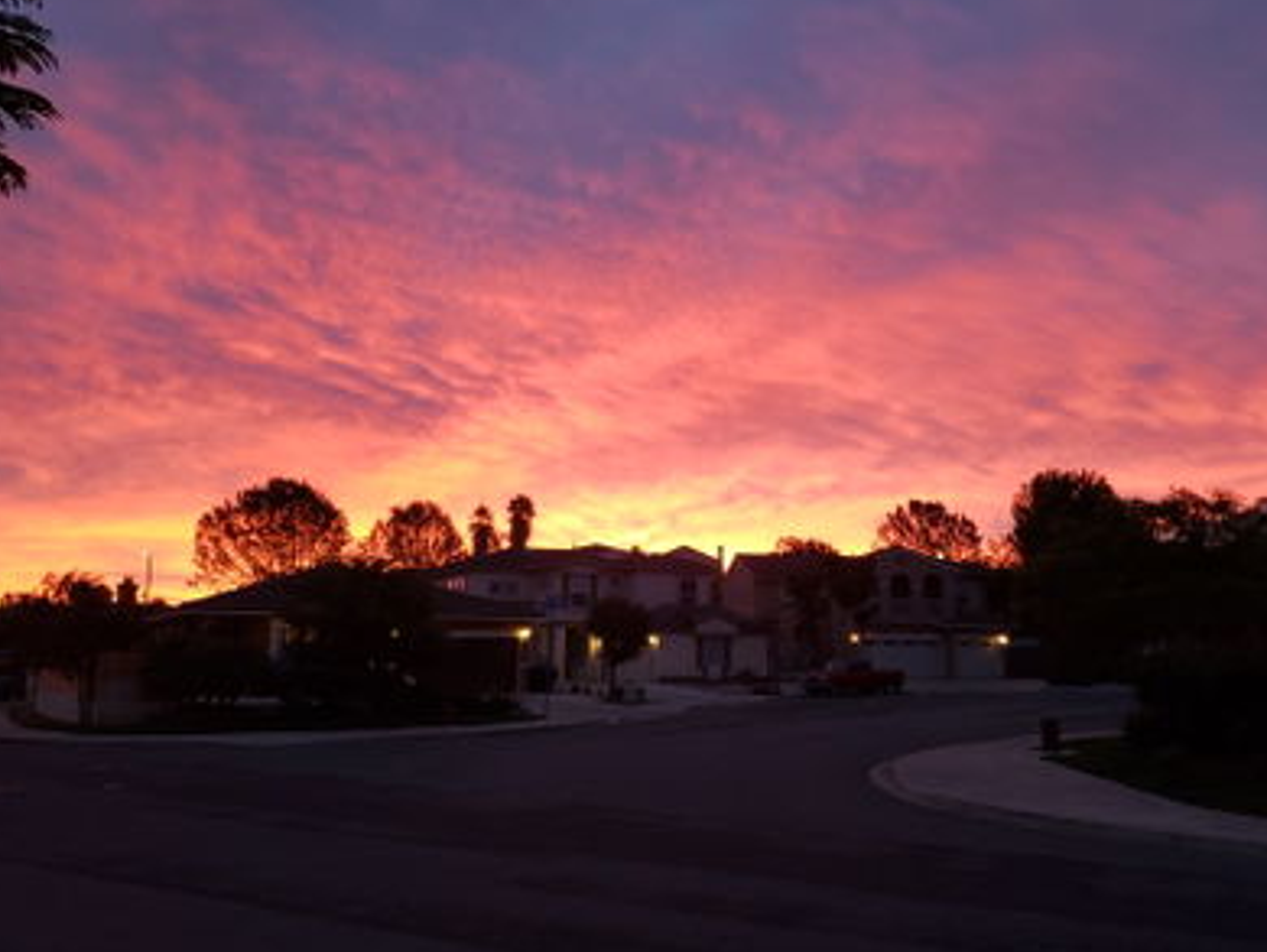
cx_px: 702
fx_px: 1172
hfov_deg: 56.7
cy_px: 429
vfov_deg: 44.1
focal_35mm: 32
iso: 125
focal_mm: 4.3
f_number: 1.5
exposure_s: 1/60
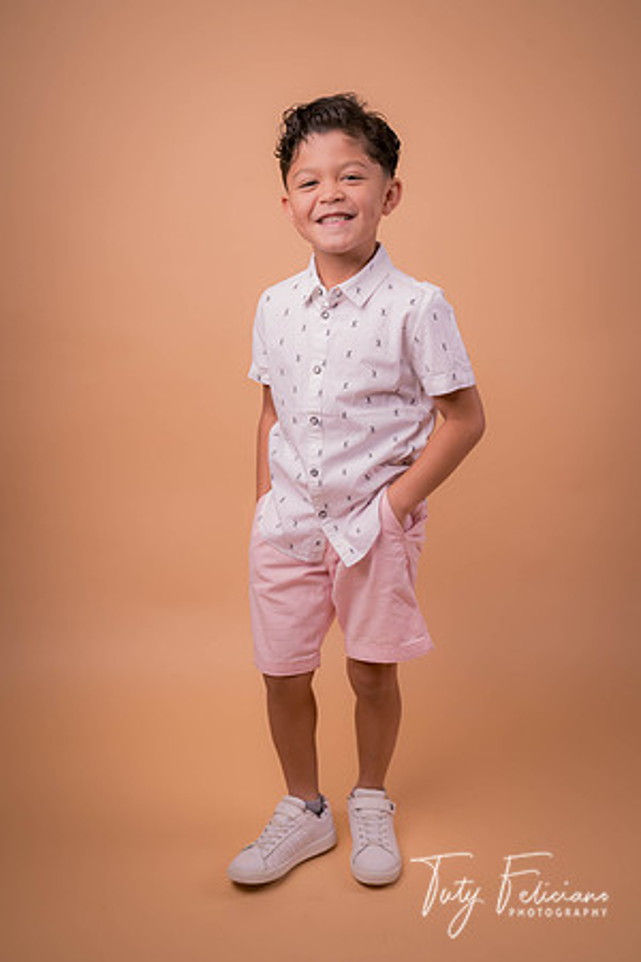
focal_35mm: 35
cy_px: 481
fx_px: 935
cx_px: 320
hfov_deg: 37.9
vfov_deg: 54.4
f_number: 8
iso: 80
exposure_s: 1/160
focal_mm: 35
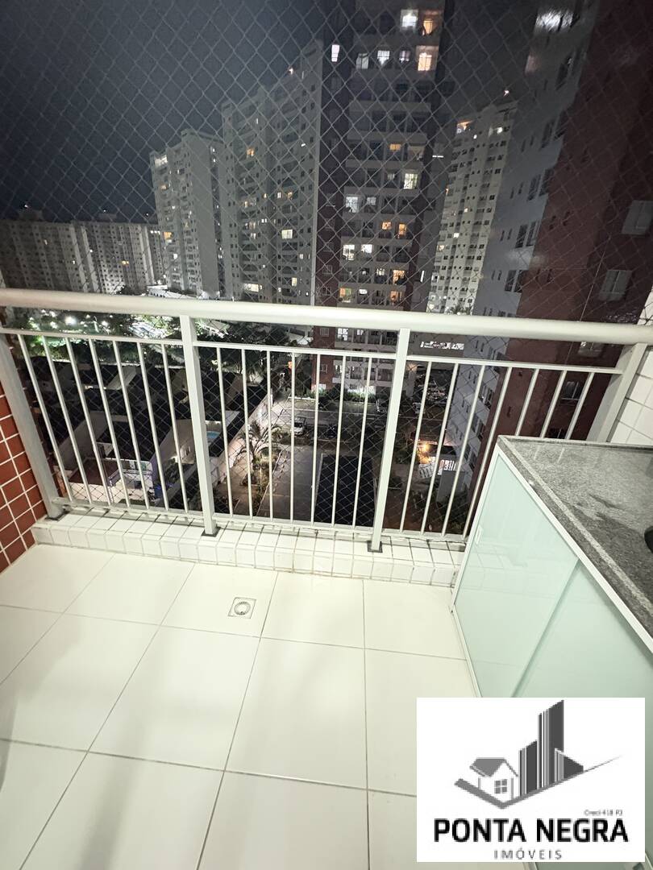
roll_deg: -2.6
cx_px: 326
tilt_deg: -24.3
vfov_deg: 102.1
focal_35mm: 14
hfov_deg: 85.7
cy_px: 435
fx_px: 352
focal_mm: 2.22
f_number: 2.2
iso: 2000
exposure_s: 1/15
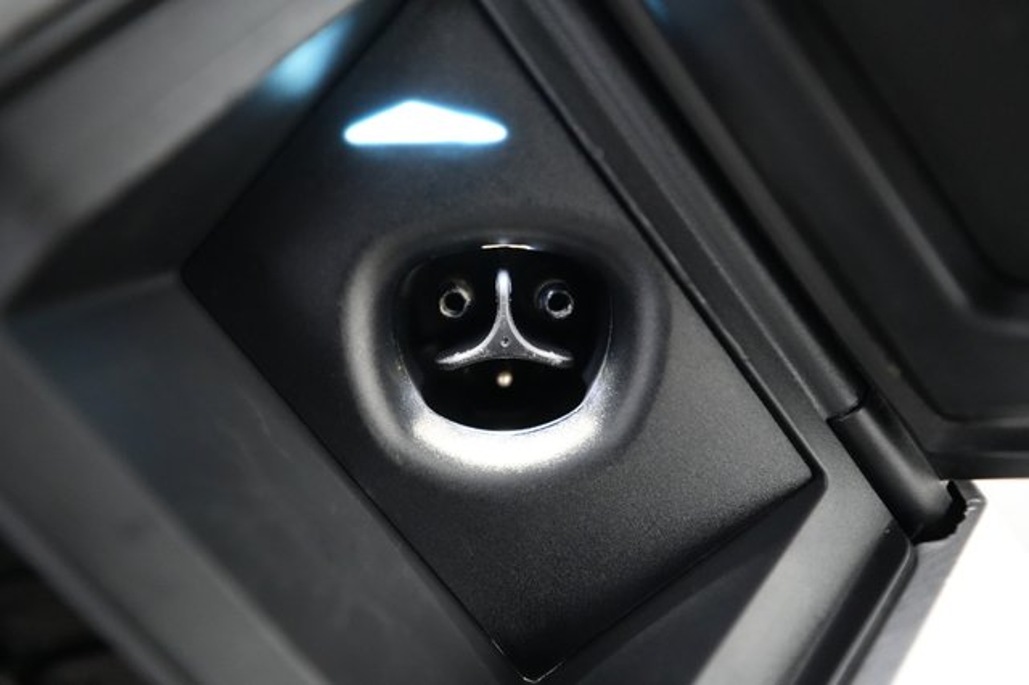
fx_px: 686
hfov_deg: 73.8
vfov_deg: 53.1
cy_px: 342
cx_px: 514
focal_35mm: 24
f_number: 2.8
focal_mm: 24
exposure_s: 1/60
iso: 8000
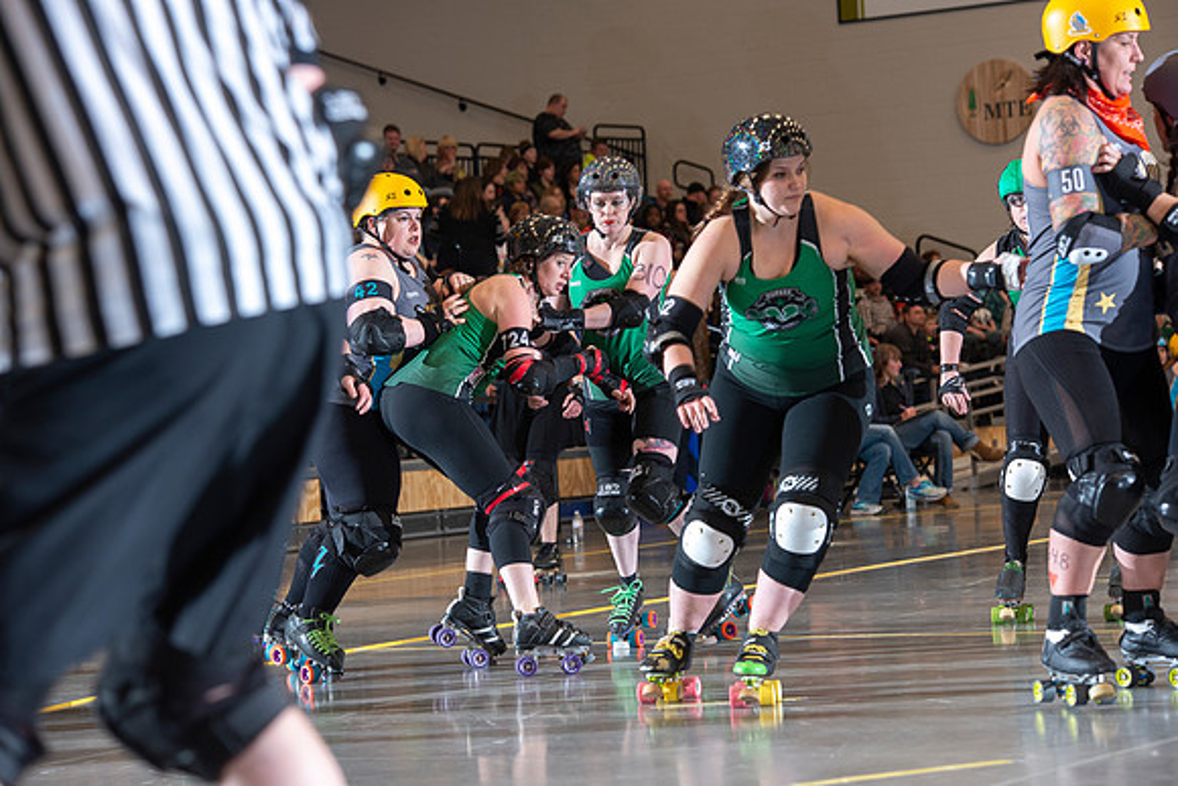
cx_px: 589
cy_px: 393
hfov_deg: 16.8
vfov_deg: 11.2
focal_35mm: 122
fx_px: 3993
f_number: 5.6
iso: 640
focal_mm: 122
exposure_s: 1/160
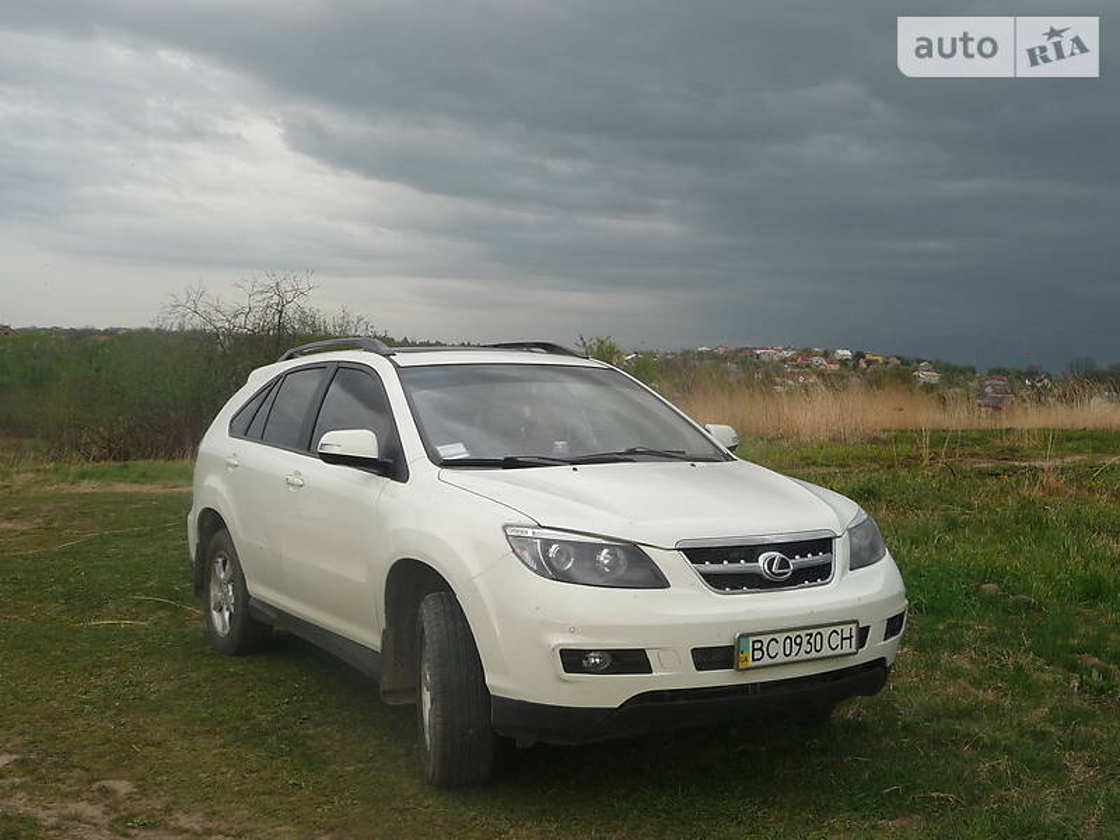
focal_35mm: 41
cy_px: 420
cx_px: 560
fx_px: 1327
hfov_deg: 45.8
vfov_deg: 35.1
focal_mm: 5
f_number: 3.4
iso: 100
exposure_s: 1/320
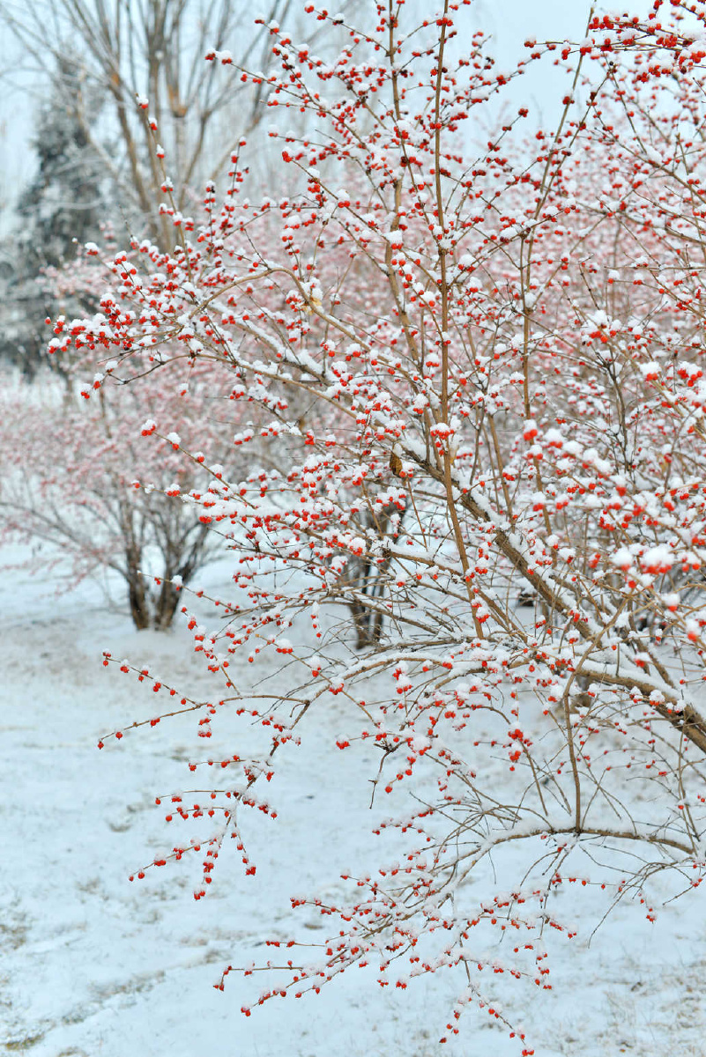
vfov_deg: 39.6
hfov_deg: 27.0
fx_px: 1469
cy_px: 528
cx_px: 353
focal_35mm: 50
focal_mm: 50
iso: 200
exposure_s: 1/500
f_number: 5.6
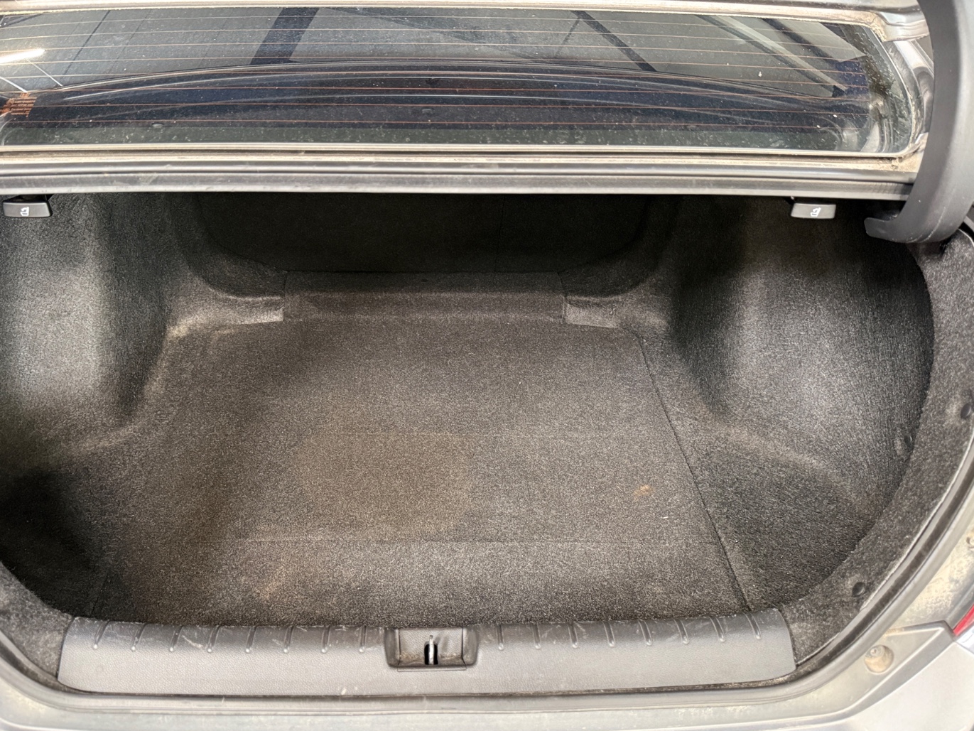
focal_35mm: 28
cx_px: 443
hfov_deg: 63.3
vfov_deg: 49.8
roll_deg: -1.2
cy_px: 381
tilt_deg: -34.0
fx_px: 788
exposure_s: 1/33
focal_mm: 6.76
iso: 800
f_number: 1.78
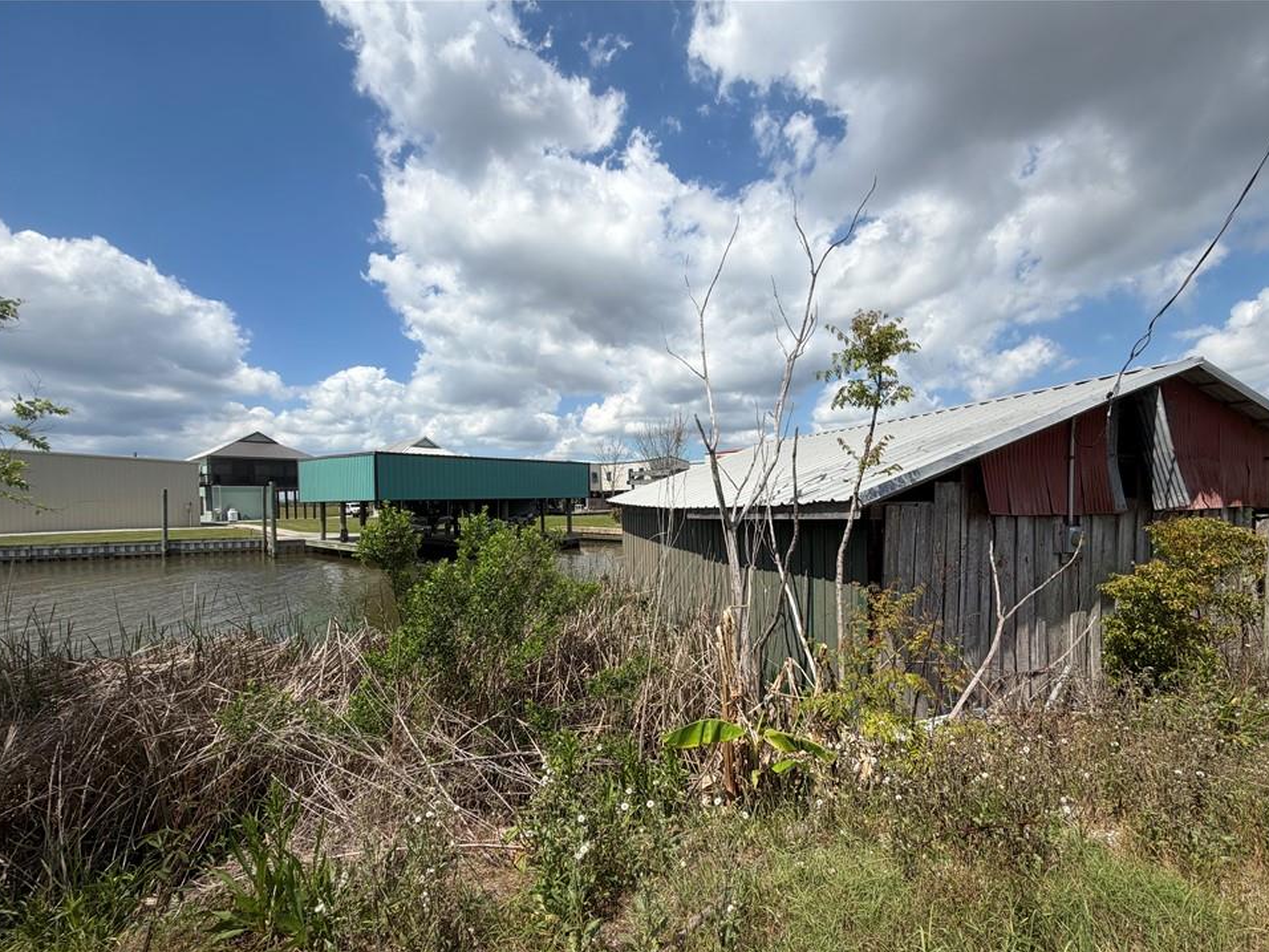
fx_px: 550
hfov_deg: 98.1
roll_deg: +1.5
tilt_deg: -1.6
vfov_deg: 81.6
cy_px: 509
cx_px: 668
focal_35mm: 15
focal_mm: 2.22
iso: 20
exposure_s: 1/1050
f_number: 2.2
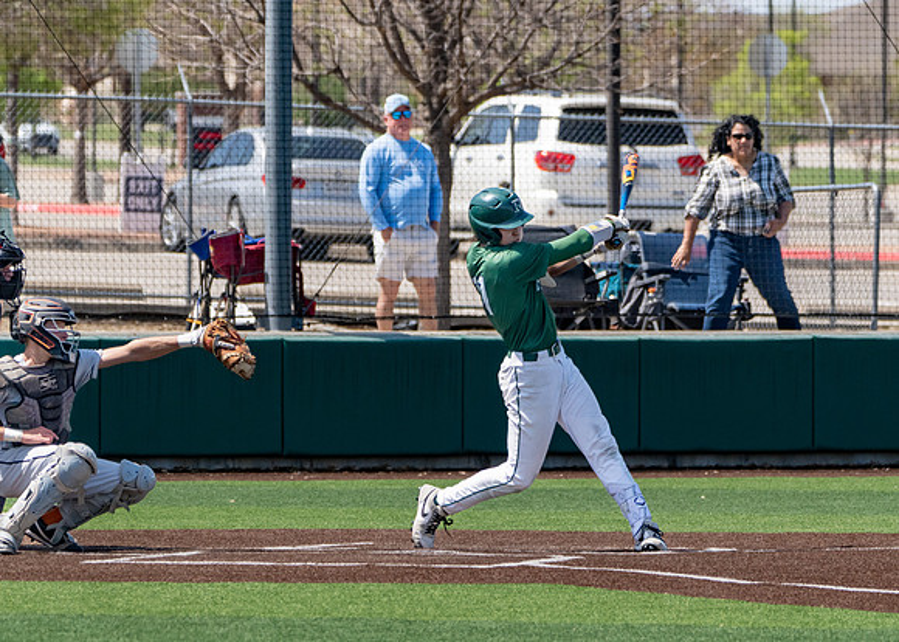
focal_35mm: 357
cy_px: 323
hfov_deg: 5.6
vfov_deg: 4.0
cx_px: 480
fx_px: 9123
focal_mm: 265
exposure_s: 1/2500
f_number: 8
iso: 800
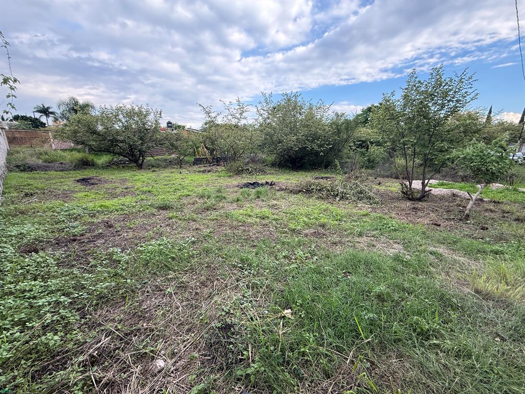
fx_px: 212
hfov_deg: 102.1
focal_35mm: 14
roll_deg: +0.3
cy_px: 197
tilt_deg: -12.0
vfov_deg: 85.7
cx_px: 262
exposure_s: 1/185
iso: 64
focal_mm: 2.22
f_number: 2.2
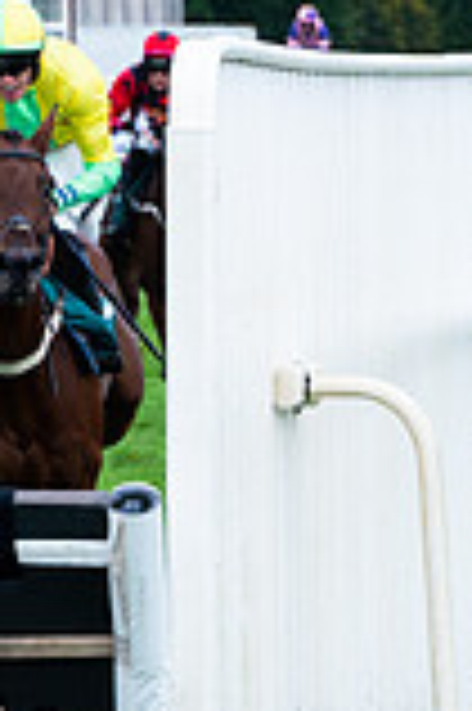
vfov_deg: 4.4
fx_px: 9302
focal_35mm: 472
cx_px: -973
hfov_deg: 2.9
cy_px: 244
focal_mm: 104
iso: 1000
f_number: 4
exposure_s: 1/1000
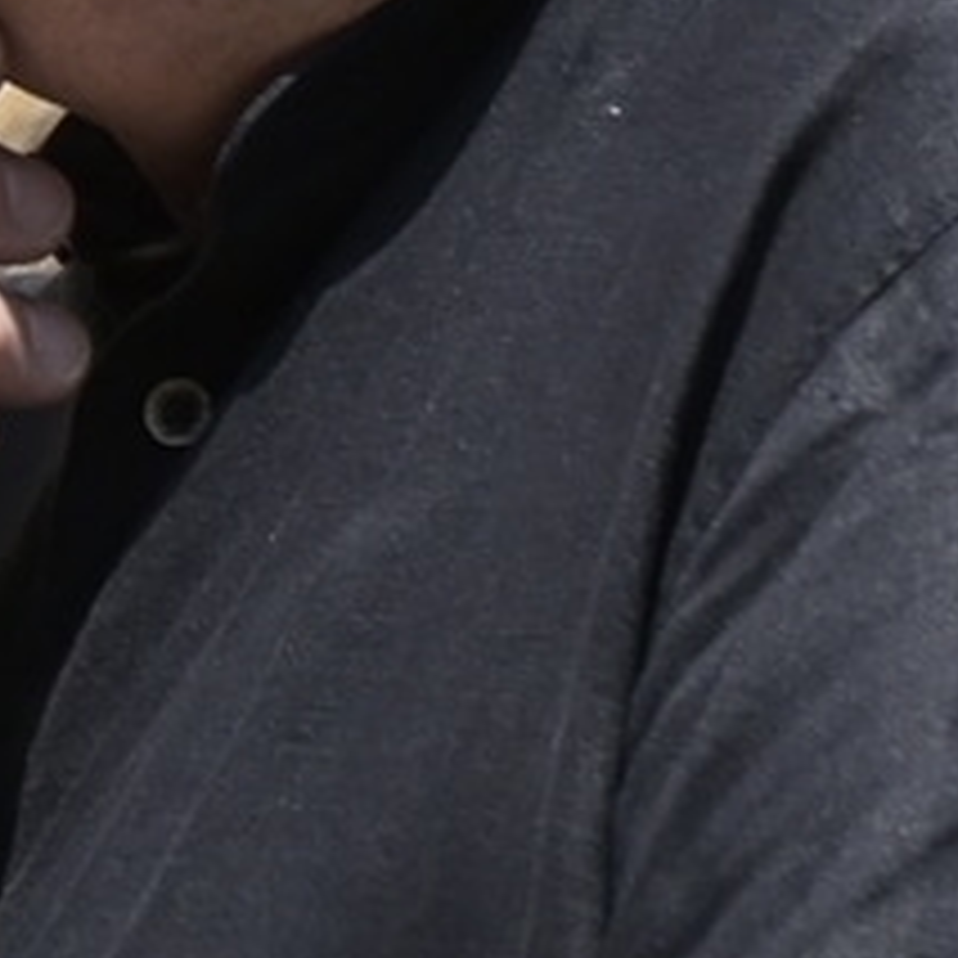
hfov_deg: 1.0
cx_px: -562
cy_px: -216
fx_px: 56172
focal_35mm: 1794
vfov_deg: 1.0
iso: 200
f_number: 8
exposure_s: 1/640
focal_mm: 200
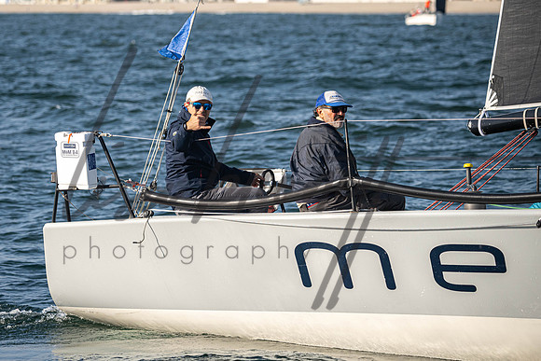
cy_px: 145
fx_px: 3702
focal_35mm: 246
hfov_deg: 8.4
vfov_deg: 5.6
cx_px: 174
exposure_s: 1/3200
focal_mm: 180
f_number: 4.8
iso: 400
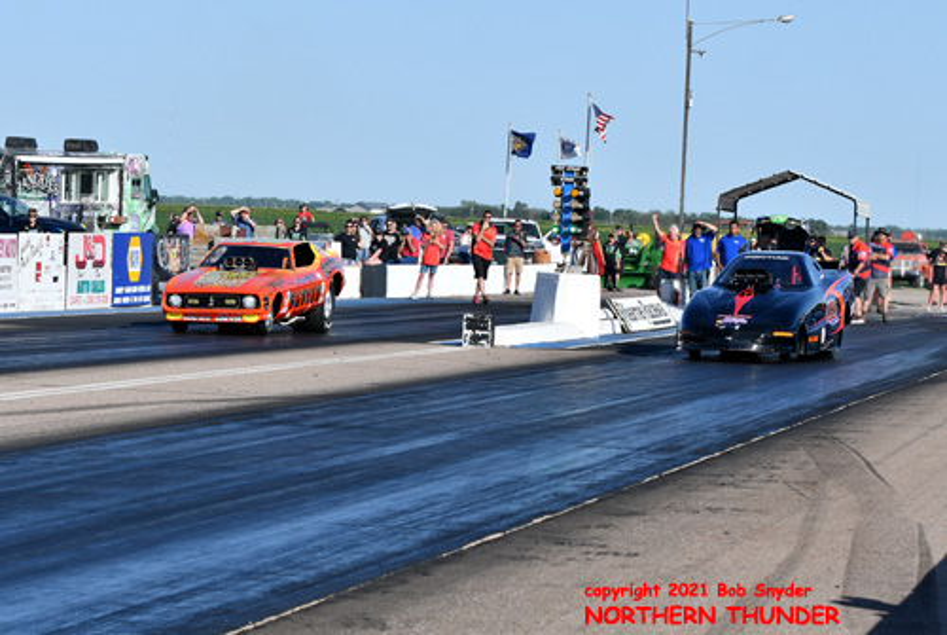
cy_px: 318
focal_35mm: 140
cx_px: 474
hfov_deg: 14.6
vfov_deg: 9.8
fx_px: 3688
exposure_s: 1/1250
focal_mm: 70
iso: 160
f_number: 5.6
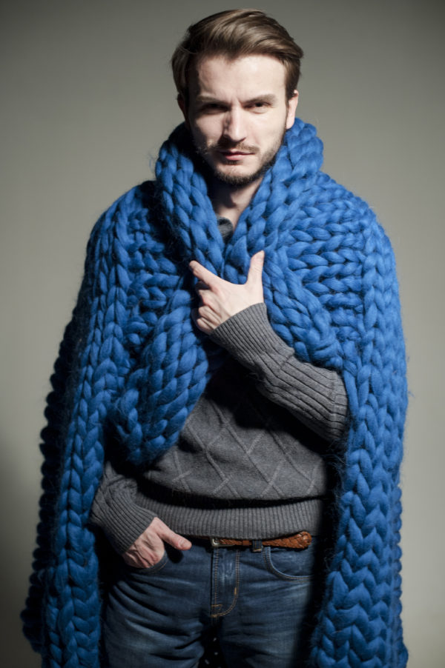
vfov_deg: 39.6
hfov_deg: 27.0
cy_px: 334
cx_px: 222
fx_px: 928
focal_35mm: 50
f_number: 2.5
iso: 400
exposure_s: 1/100
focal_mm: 50
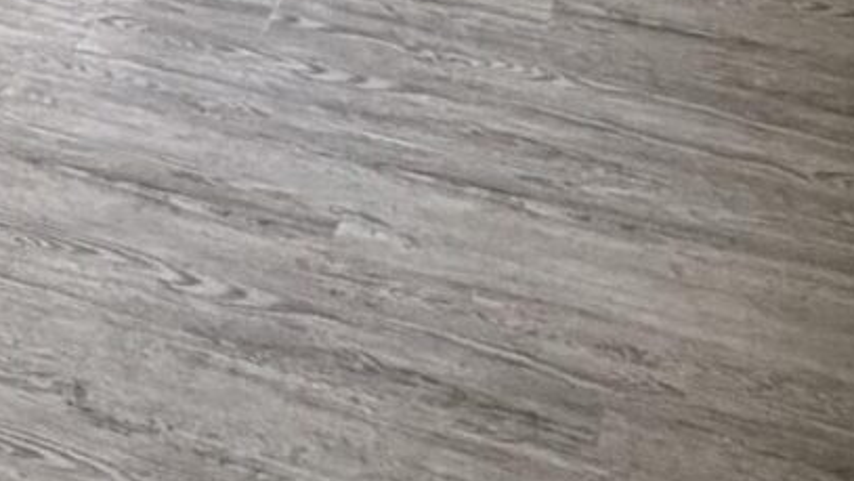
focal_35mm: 96
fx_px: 2174
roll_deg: +2.1
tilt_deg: -6.8
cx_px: -292
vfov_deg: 10.2
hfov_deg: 20.1
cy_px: -838
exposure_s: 1/120
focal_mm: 2.22
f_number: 2.2
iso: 200
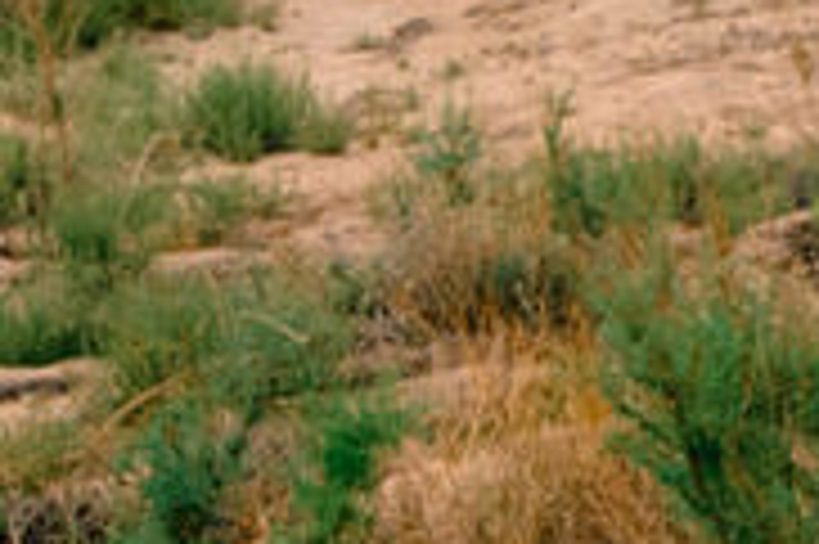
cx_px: 1836
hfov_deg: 9.5
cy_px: 330
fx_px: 4478
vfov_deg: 7.0
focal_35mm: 197
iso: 320
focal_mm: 35
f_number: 5
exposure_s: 1/320
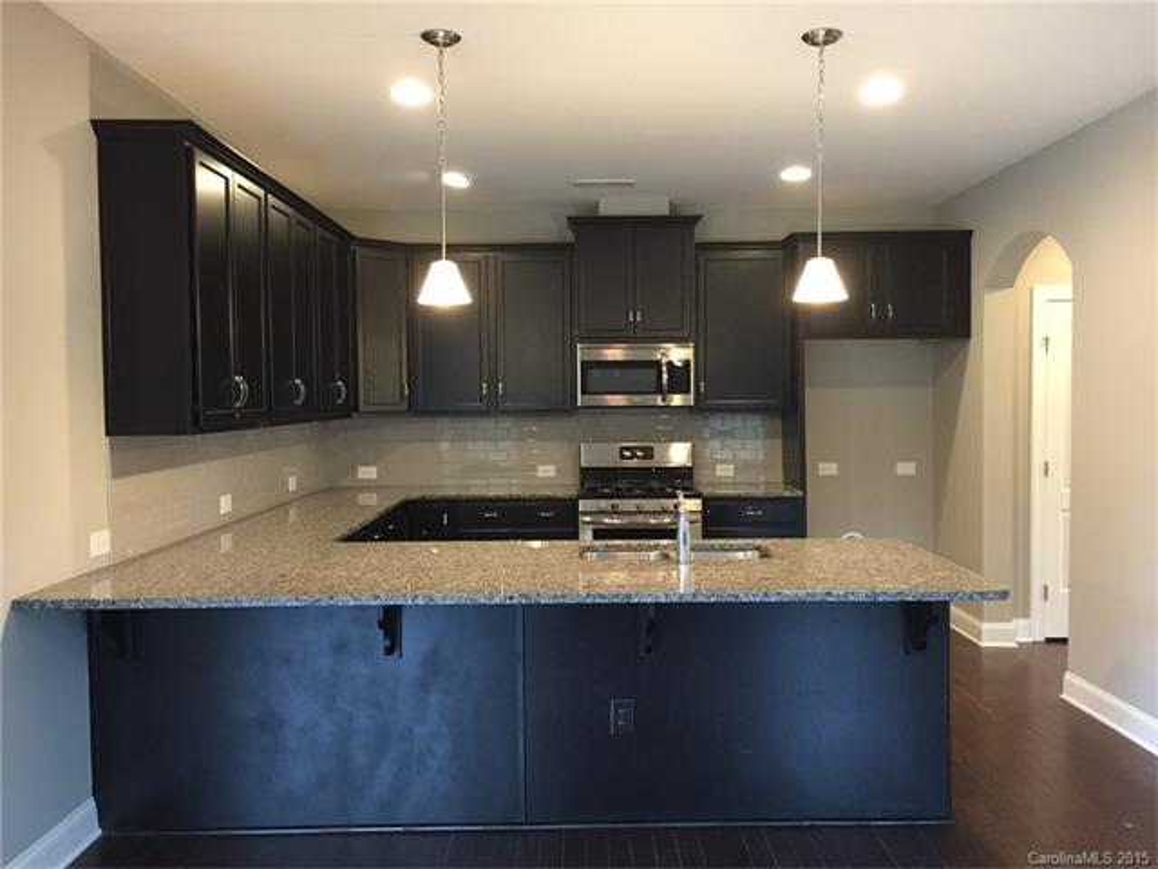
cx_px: 579
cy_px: 434
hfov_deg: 61.7
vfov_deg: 48.2
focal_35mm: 29
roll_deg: +0.0
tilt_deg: -1.9
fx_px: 970
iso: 125
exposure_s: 1/15
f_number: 2.2
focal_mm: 4.15
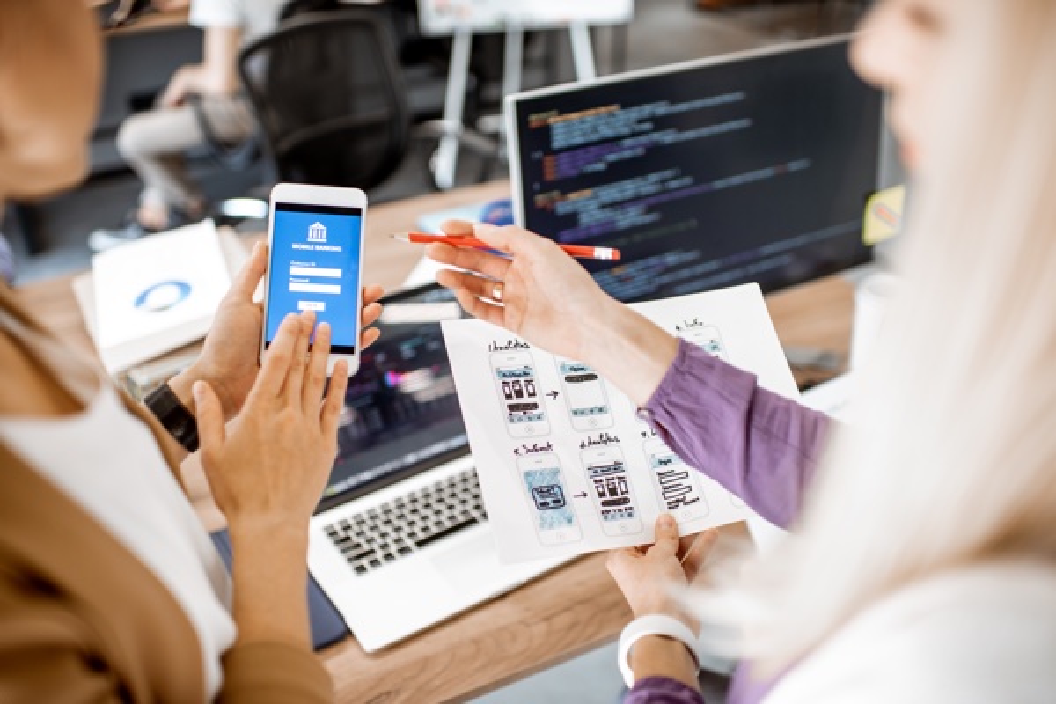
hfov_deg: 54.4
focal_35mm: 35
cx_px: 528
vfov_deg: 37.9
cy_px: 352
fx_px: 1027
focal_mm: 35
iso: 400
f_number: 2
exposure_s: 1/200
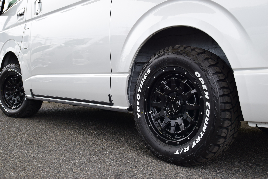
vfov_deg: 35.6
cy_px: 90
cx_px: 134
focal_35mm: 38
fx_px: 279
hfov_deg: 51.2
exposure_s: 1/125
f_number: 9
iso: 400
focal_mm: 25
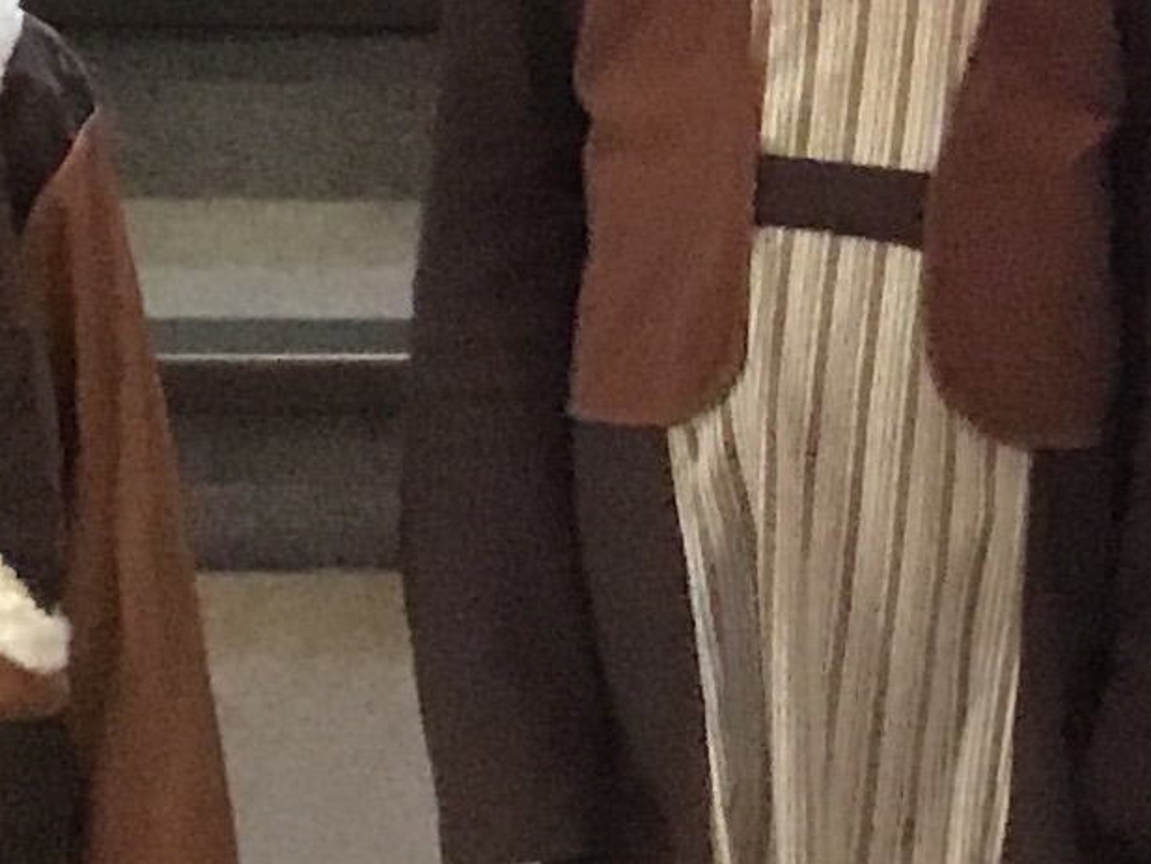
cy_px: -224
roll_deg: +0.4
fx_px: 5454
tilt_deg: -15.9
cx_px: 1955
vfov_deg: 8.9
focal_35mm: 164
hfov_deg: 11.3
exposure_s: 1/17
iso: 800
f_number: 2.4
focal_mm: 3.3
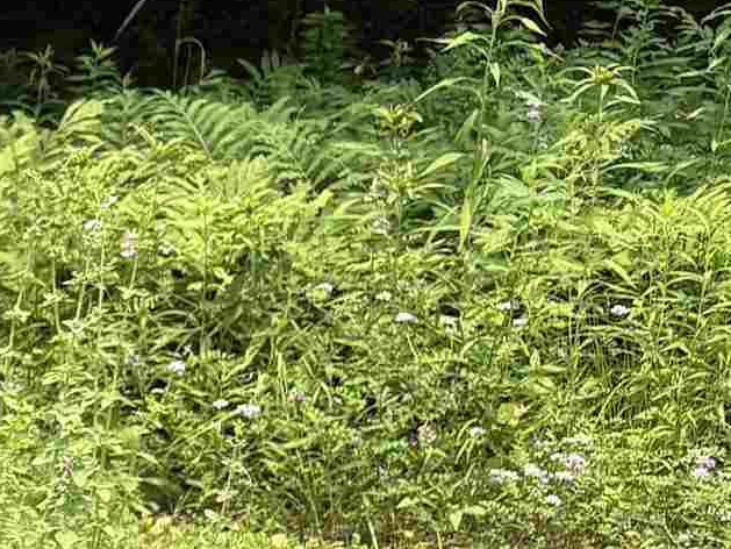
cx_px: -1033
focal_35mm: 127
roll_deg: -1.3
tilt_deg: -7.8
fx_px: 2682
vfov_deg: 11.5
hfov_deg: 12.3
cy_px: 625
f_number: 1.6
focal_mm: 5.96
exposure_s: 1/739
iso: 50
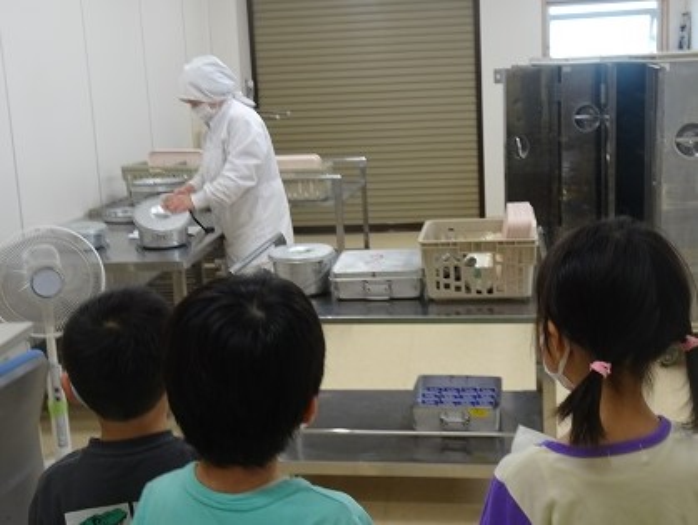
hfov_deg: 52.6
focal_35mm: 35
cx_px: 349
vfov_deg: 40.8
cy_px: 262
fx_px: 706
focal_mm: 5.98
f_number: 4
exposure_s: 1/40
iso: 160
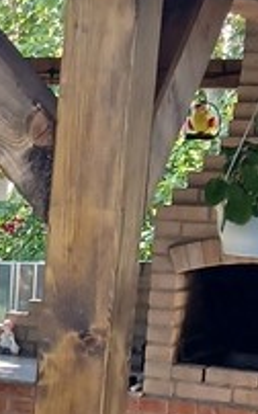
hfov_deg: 8.9
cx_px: -248
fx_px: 1577
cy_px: 361
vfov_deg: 14.8
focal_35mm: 140
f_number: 1.8
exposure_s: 1/50
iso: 80
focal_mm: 3.98
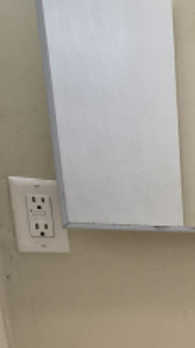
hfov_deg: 19.8
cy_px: 347
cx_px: 343
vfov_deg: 39.4
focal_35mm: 46
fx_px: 424
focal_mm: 1.7
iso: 125
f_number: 2.2
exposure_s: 1/60
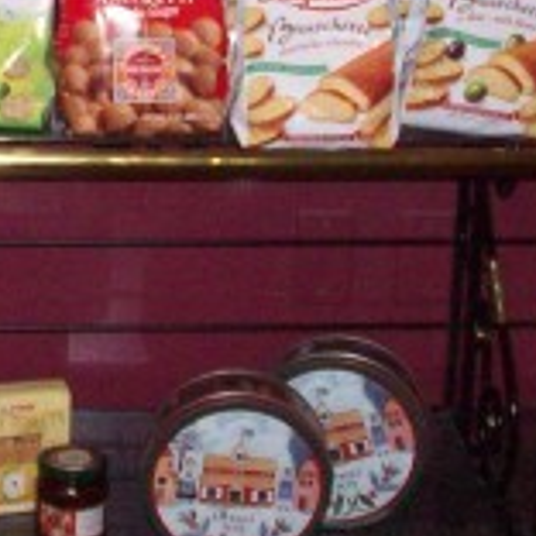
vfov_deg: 12.6
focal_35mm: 136
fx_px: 2382
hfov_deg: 12.7
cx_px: 55
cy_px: -27
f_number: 2.8
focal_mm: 6.2
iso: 200
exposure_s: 1/64
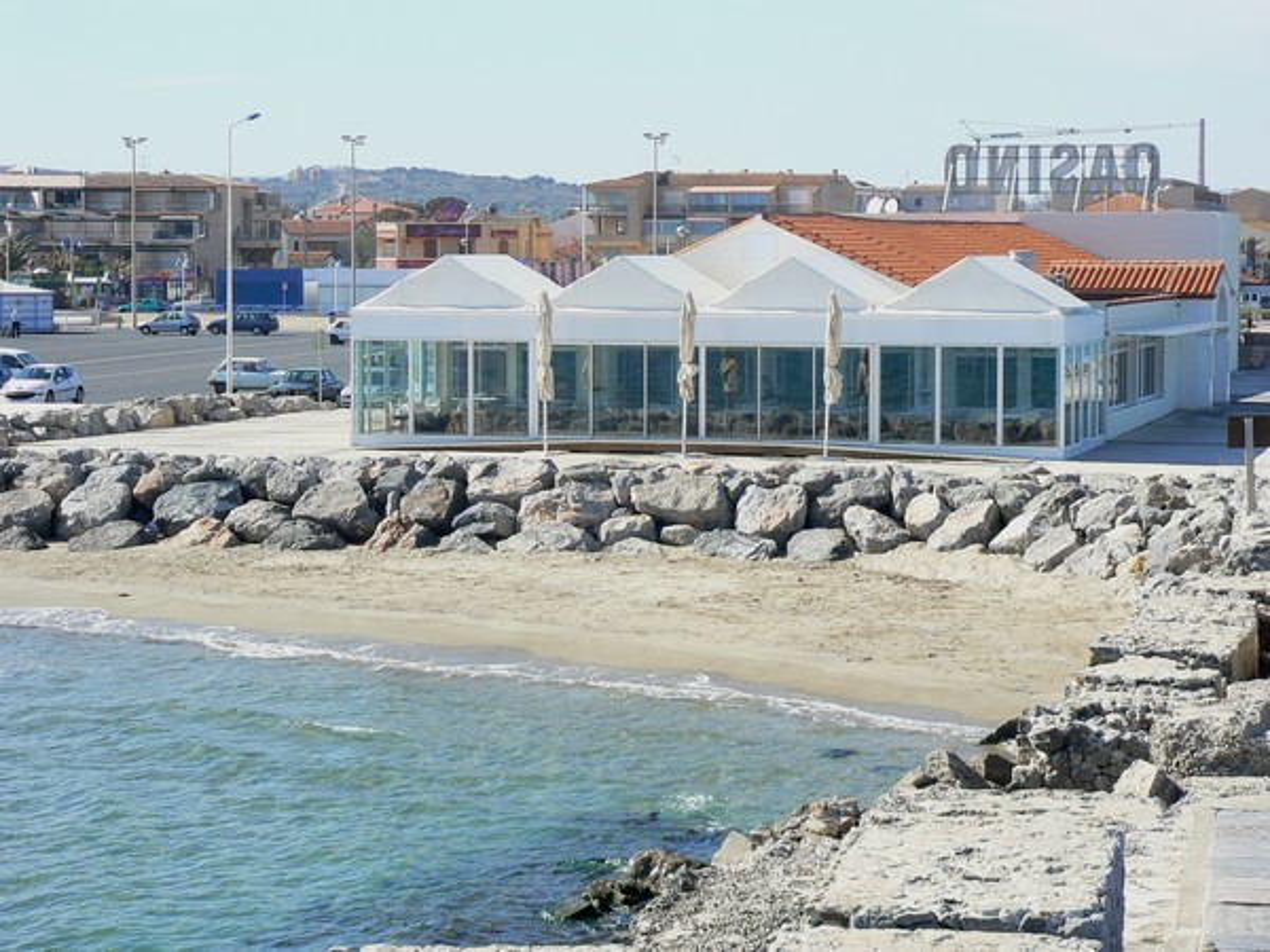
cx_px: 635
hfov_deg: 20.7
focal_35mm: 95
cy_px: 476
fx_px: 3485
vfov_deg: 15.6
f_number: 3.2
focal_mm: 15.8
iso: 100
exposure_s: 1/1000
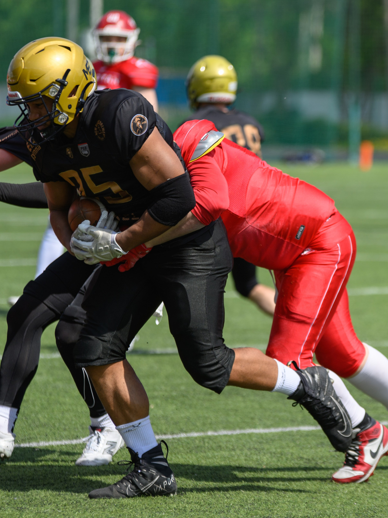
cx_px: 272
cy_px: 254
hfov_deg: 5.5
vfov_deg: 7.3
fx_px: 4050
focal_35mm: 271
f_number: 3.5
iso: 100
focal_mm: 160
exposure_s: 1/2500
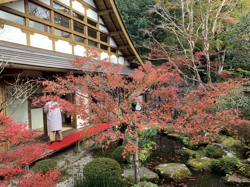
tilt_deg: -2.8
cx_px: 125
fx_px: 188
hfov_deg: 67.3
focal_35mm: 26
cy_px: 94
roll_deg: +2.1
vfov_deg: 53.1
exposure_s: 1/122
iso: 25
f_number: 1.8
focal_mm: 4.25
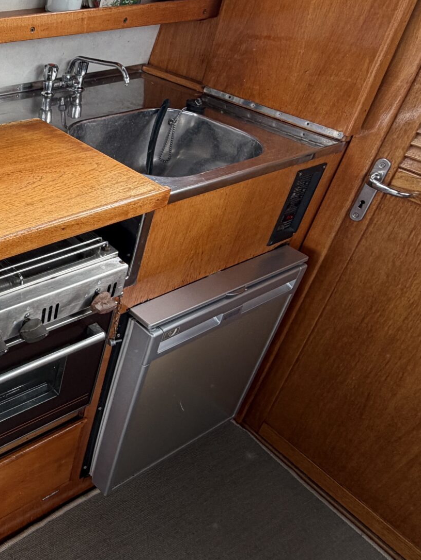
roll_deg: -1.1
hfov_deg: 36.3
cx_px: -43
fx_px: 535
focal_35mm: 33
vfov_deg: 55.0
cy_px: 231
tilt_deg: -34.7
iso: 64
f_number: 2.2
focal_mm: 2.22
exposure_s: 1/121
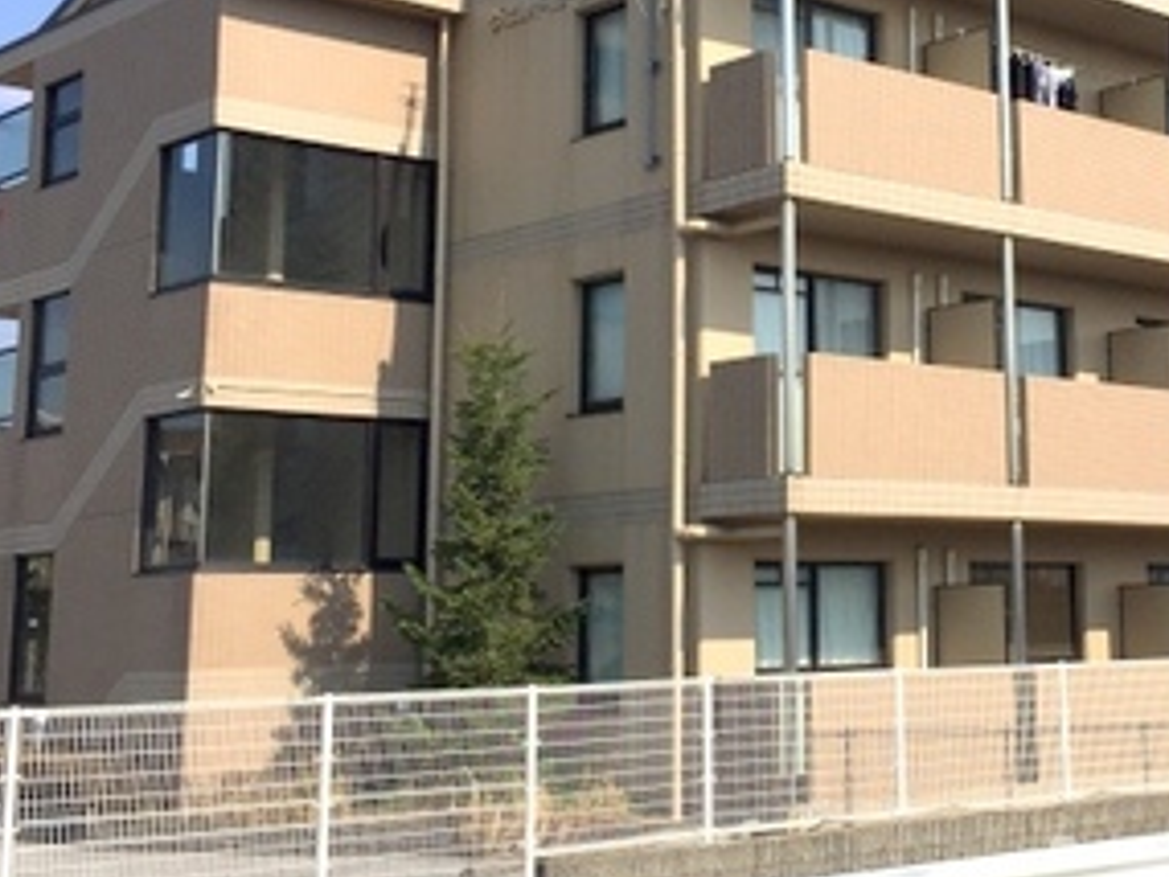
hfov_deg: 30.9
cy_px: 262
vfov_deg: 23.9
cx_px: 927
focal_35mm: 61
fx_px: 2061
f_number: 2.2
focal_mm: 4.15
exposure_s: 1/2475
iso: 32
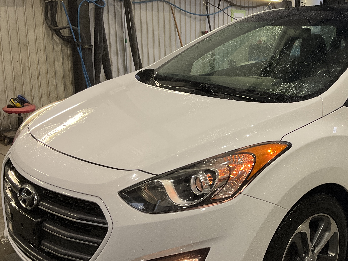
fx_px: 483
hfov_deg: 38.7
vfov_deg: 30.2
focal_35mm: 48
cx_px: 257
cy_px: 153
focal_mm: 3
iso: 64
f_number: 1.8
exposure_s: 1/120
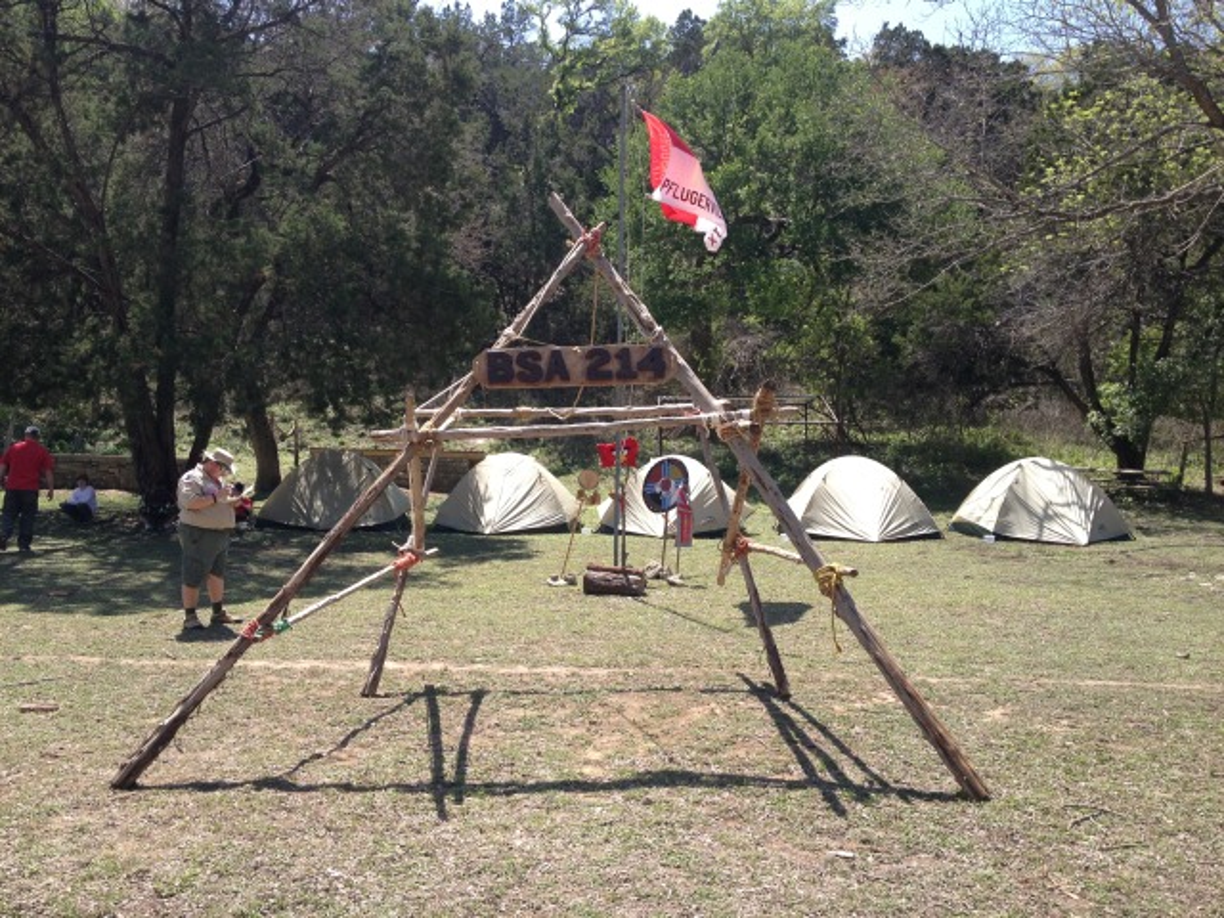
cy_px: 459
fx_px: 1238
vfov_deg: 40.7
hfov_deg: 52.6
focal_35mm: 35
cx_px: 612
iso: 50
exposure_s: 1/778
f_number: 2.4
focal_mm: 4.28
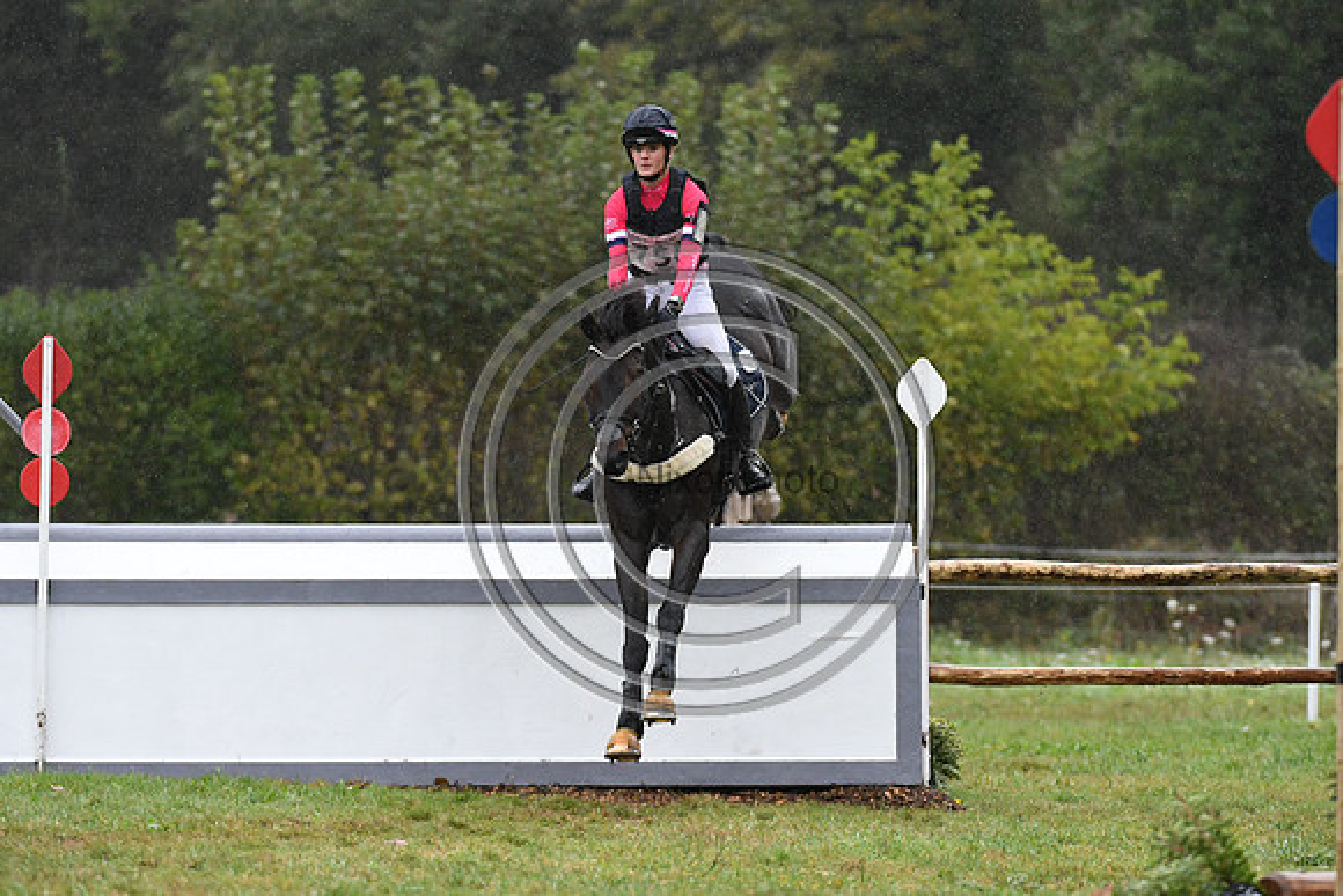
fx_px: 13433
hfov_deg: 5.7
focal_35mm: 360
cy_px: 448
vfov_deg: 3.8
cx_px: 672
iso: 1800
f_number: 4.5
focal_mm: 240
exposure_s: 1/1250
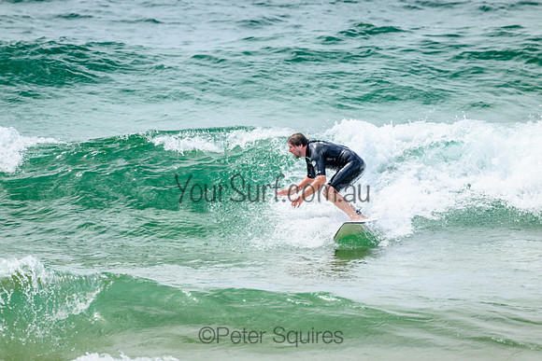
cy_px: 180
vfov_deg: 1.7
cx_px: 271
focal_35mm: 800
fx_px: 12047
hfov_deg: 2.6
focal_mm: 800
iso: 1800
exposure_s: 1/2000
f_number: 11
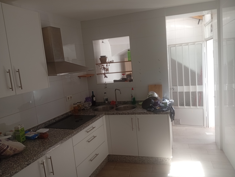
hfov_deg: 65.3
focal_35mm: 27
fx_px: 184
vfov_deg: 51.5
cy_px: 88
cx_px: 118
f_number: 1.8
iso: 89
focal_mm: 3.98
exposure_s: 1/50
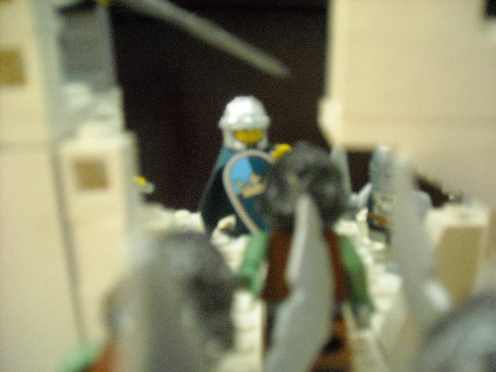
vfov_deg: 40.7
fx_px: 502
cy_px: 186
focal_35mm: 35
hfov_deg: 52.6
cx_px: 248
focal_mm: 5.7
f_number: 2.8
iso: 800
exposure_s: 1/6
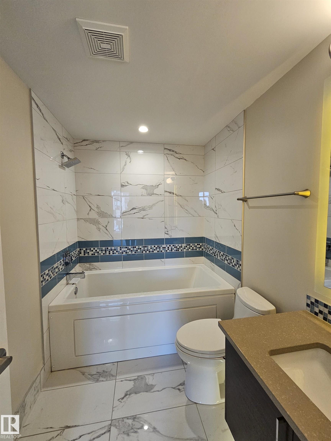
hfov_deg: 89.9
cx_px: 166
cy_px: 220
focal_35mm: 13
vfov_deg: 106.2
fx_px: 166
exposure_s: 1/60
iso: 320
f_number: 2.2
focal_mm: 2.2
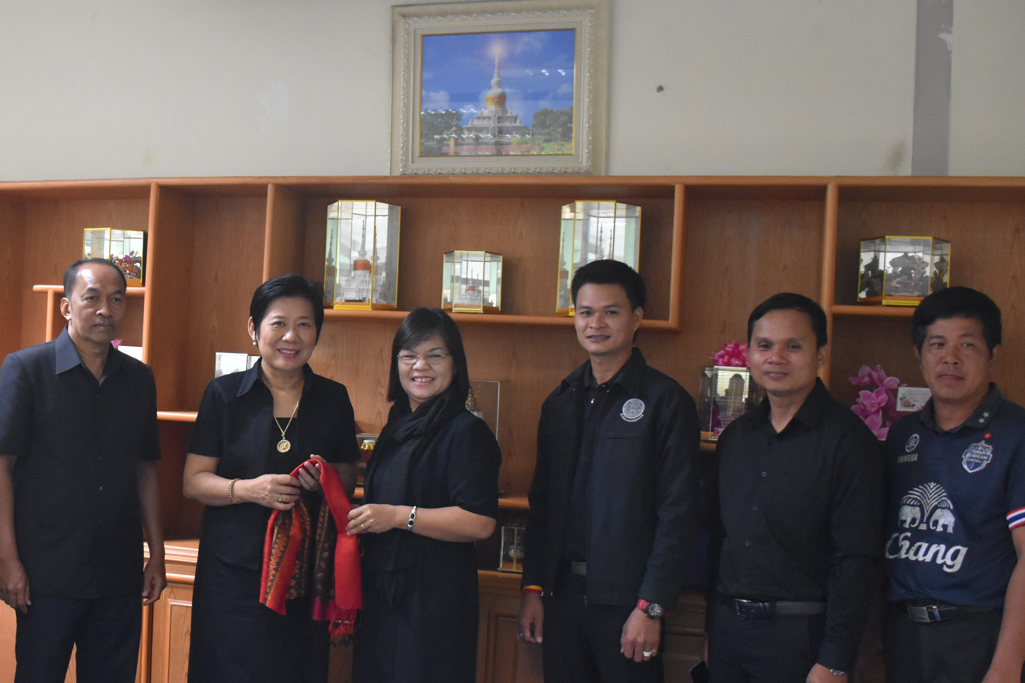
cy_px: 400
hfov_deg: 42.1
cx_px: 240
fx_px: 1281
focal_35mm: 45
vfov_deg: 29.8
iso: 2800
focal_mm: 18
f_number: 3.5
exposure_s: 1/60
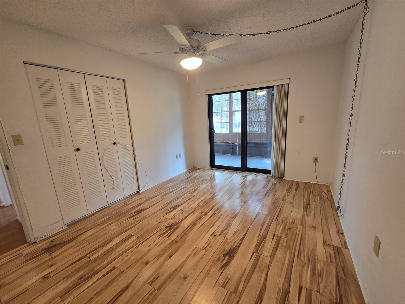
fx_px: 152
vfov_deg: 89.9
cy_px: 152
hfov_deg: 106.2
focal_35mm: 13
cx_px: 202
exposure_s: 1/60
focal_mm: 2.2
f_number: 2.2
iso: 160
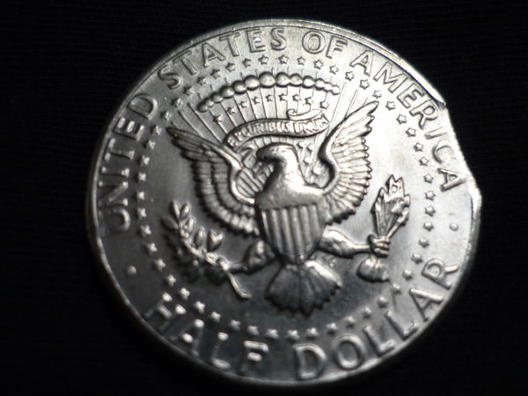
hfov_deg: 55.4
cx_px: 264
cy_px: 198
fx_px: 503
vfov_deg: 42.9
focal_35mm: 33
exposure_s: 1/30
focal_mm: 5.5
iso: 125
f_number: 2.8
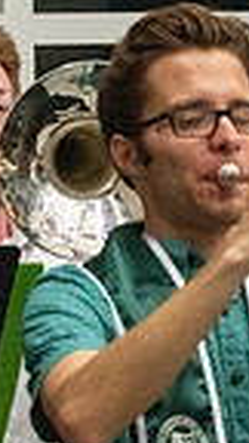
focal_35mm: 295
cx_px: -559
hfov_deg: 4.0
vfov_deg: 7.3
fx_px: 3463
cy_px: 122
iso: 10000
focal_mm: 70
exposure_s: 1/500
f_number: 4
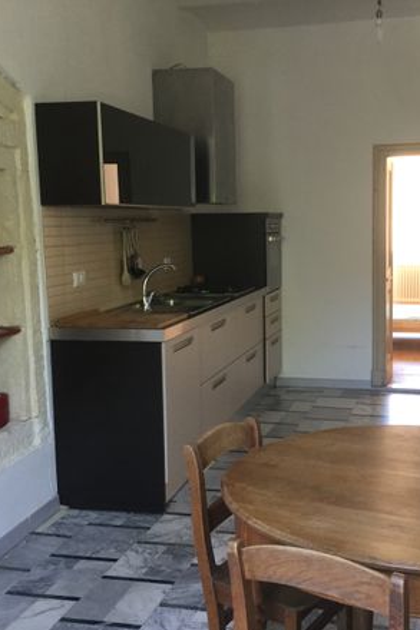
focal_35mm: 44
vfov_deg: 44.5
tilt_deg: -7.9
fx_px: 771
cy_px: 321
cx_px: 284
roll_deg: +0.1
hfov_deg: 30.2
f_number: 2.4
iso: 80
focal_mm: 3.3
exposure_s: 1/33
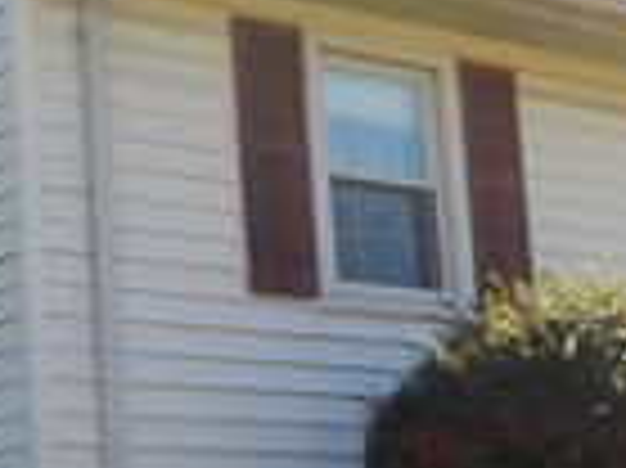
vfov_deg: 13.7
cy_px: 304
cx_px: 230
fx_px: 1951
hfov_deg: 18.2
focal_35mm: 108
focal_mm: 4.1
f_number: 3.3
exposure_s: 1/640
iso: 125
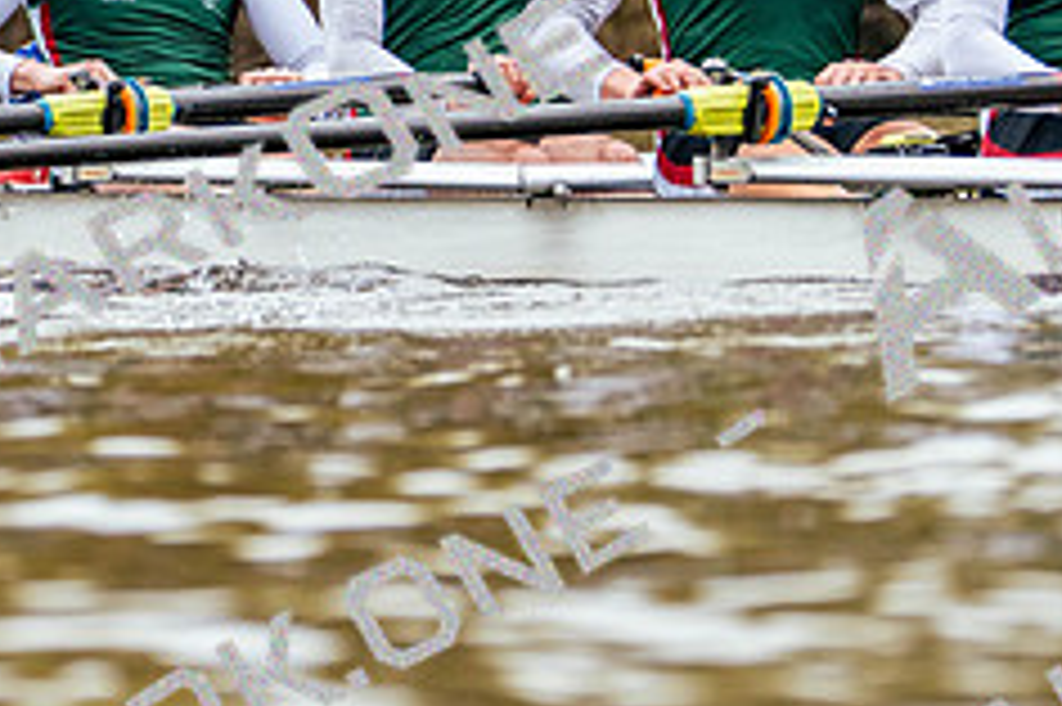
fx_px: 20576
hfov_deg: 3.0
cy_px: -25
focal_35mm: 698
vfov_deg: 2.0
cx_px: 477
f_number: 6.3
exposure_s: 1/2000
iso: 2000
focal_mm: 284
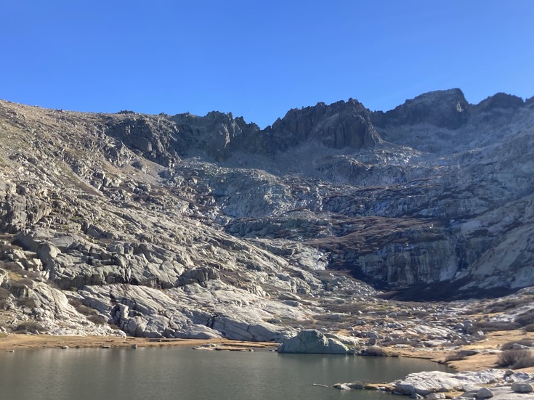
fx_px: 602
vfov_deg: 36.7
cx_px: 275
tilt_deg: +8.6
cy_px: 226
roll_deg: -1.3
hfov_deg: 47.9
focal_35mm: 39
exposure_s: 1/1043
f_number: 1.8
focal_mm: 3.99
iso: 20
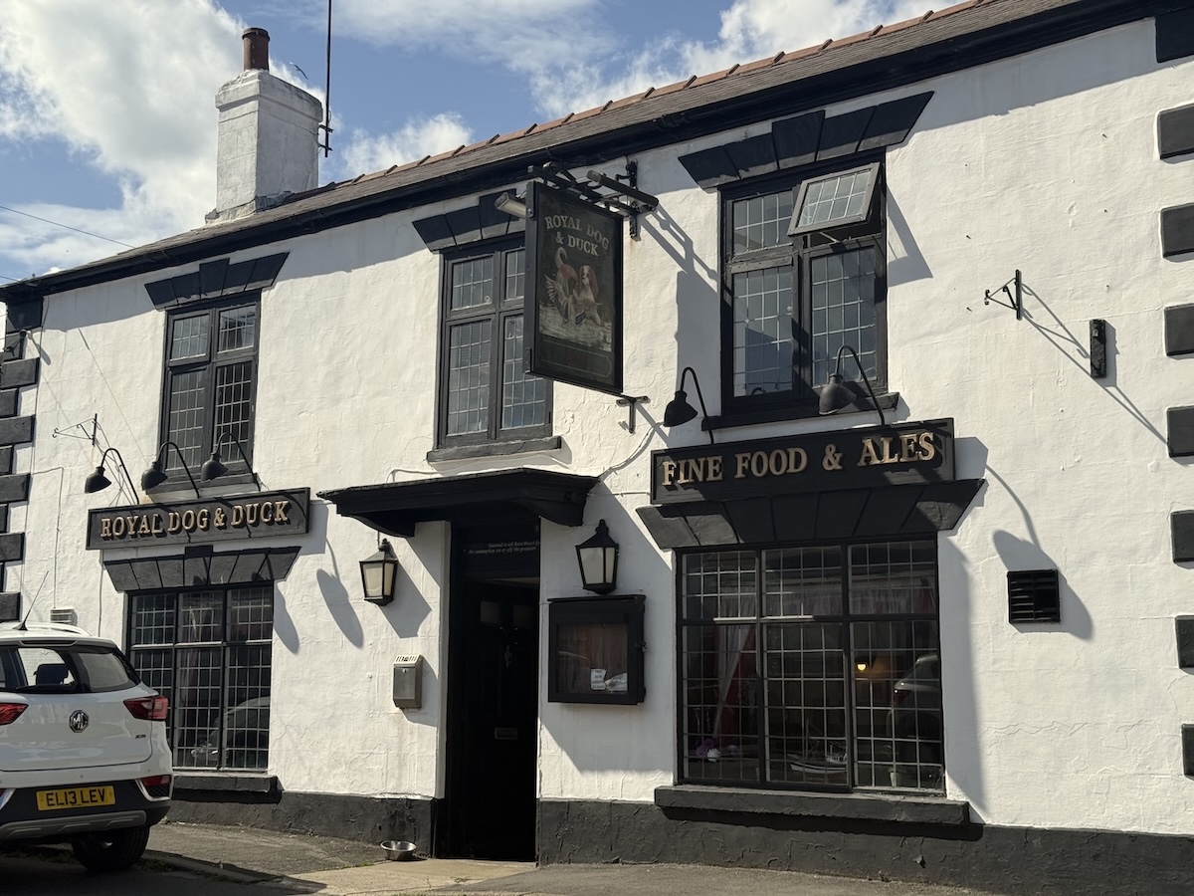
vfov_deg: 30.3
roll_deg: -1.1
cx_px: 597
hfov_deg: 39.7
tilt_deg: +8.4
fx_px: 1656
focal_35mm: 48
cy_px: 448
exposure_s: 1/7143
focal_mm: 6.76
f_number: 1.78
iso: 64
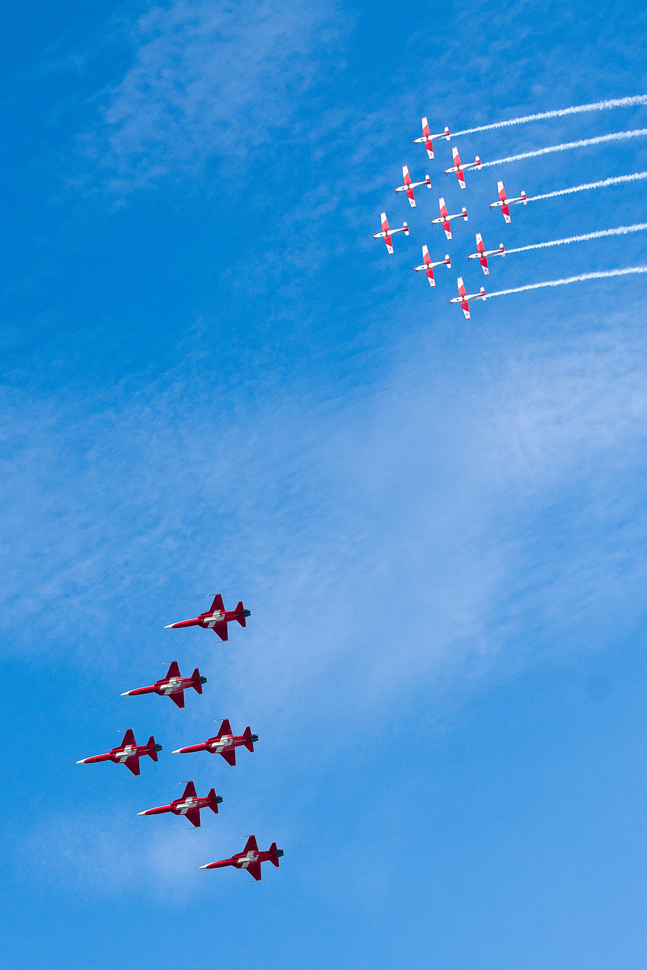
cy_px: 485
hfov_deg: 13.0
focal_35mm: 105
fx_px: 2831
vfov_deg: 19.5
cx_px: 324
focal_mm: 70
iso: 200
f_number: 7.1
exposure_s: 1/1250
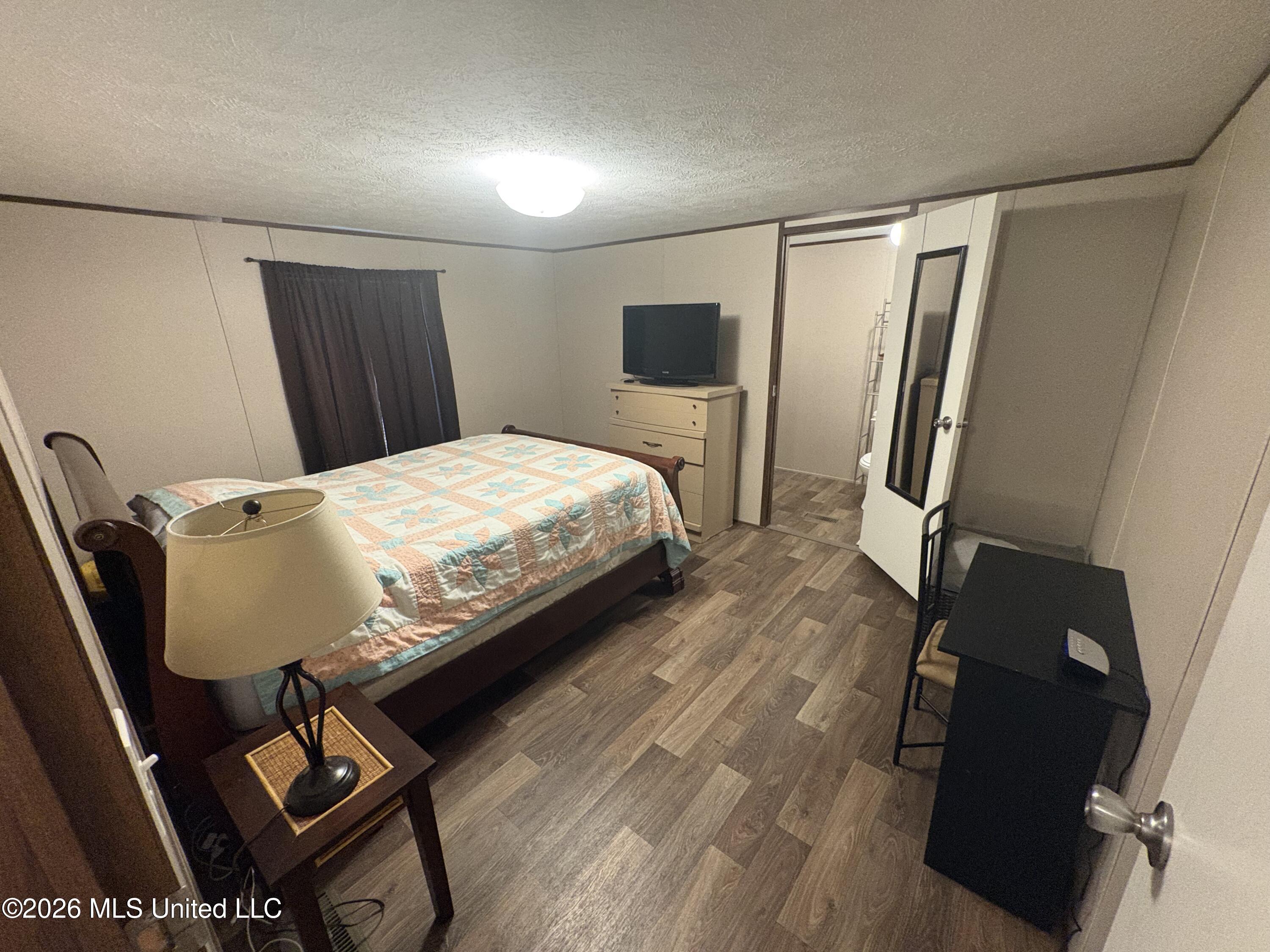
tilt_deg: -16.8
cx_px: 635
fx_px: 514
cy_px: 476
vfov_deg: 85.7
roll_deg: +2.3
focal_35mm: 14
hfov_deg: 102.1
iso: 640
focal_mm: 2.22
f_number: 2.2
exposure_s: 1/60
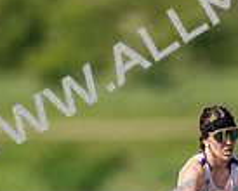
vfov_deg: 0.7
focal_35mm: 2384
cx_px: 158
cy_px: 175
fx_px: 16817
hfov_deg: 0.8
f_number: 4
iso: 220
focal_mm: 600
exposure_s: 1/2500
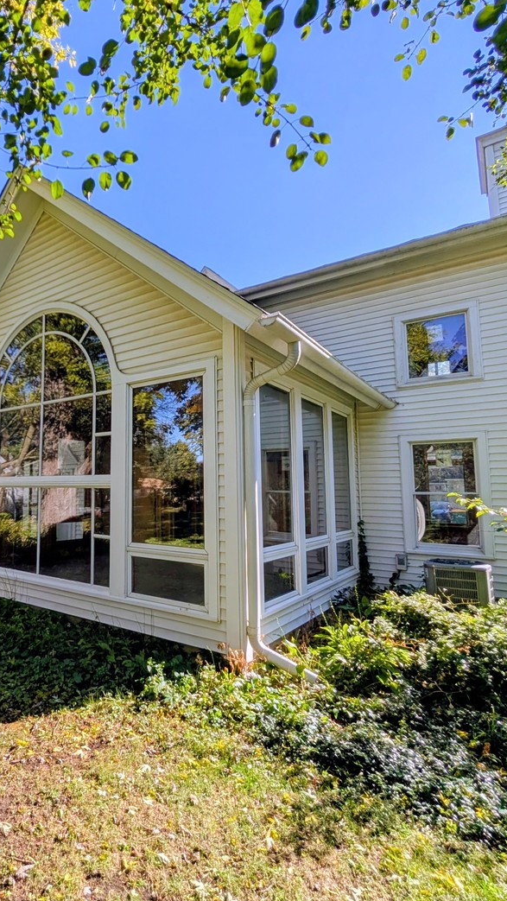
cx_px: 109
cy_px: 438
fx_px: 430
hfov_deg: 57.0
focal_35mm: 18
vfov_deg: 92.6
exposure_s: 1/3436
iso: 84
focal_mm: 2.02
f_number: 1.7
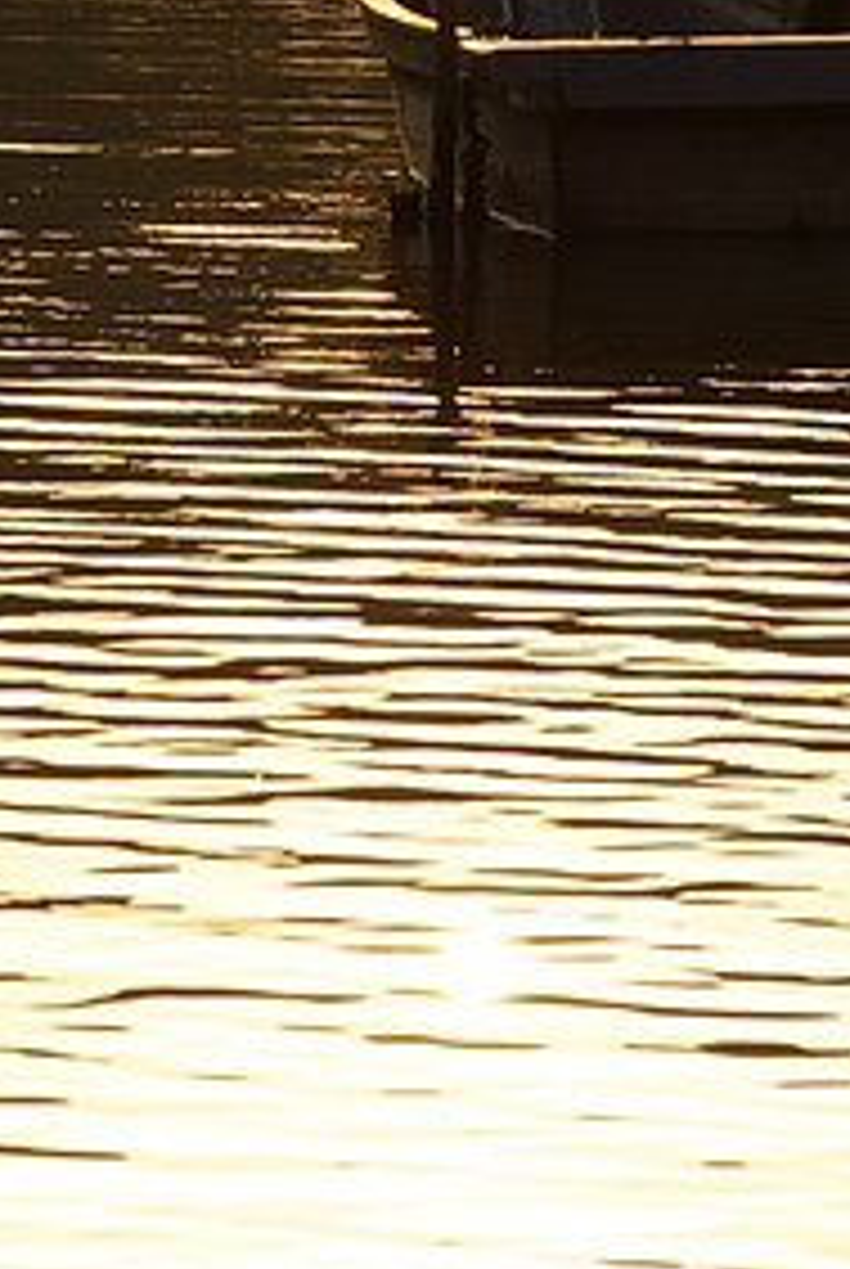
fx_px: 13443
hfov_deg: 3.6
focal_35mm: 381
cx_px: 418
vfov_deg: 5.4
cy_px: 225
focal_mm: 70
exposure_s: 1/500
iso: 200
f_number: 13
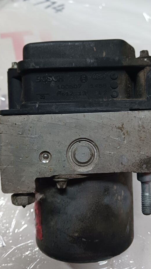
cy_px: 135
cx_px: 87
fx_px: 213
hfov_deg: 38.9
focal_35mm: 30
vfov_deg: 64.3
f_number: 1.8
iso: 400
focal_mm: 4
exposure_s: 1/25
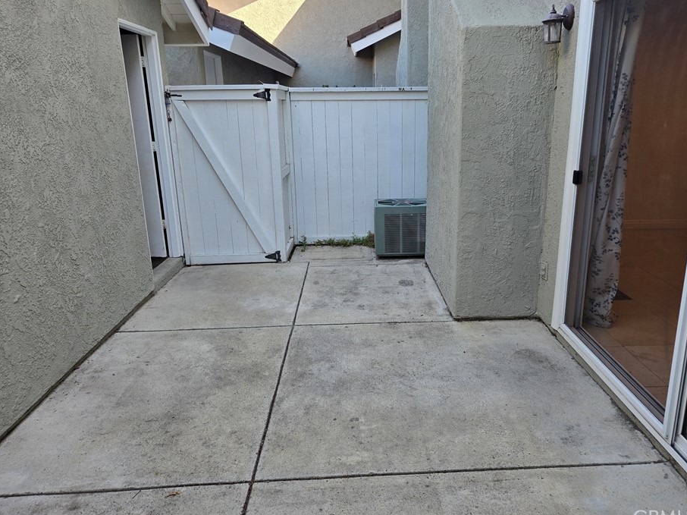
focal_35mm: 26
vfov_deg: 53.0
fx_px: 516
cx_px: 372
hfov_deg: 67.2
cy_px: 237
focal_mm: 5.4
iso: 25
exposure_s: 1/225
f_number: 1.8
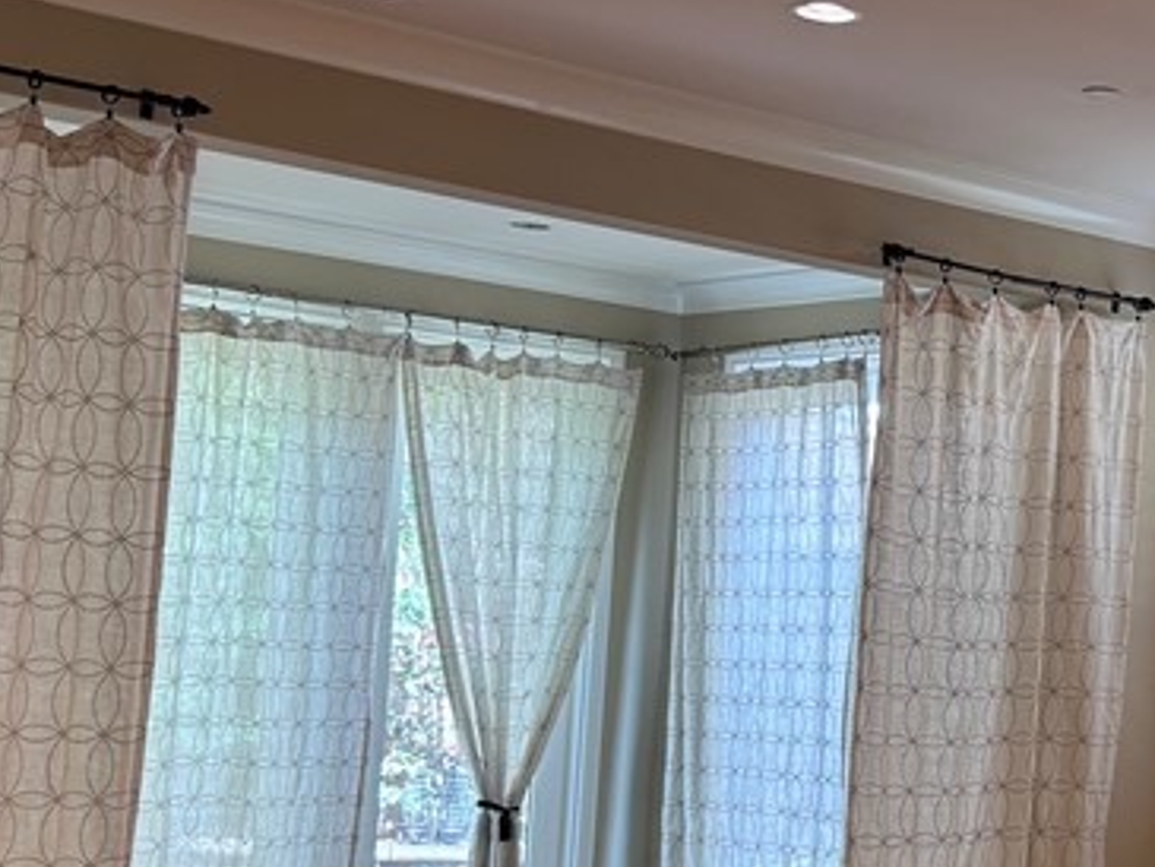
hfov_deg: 25.6
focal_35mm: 73
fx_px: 2437
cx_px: 1108
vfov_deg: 20.2
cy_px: 490
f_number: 1.5
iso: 80
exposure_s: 1/120
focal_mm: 5.7
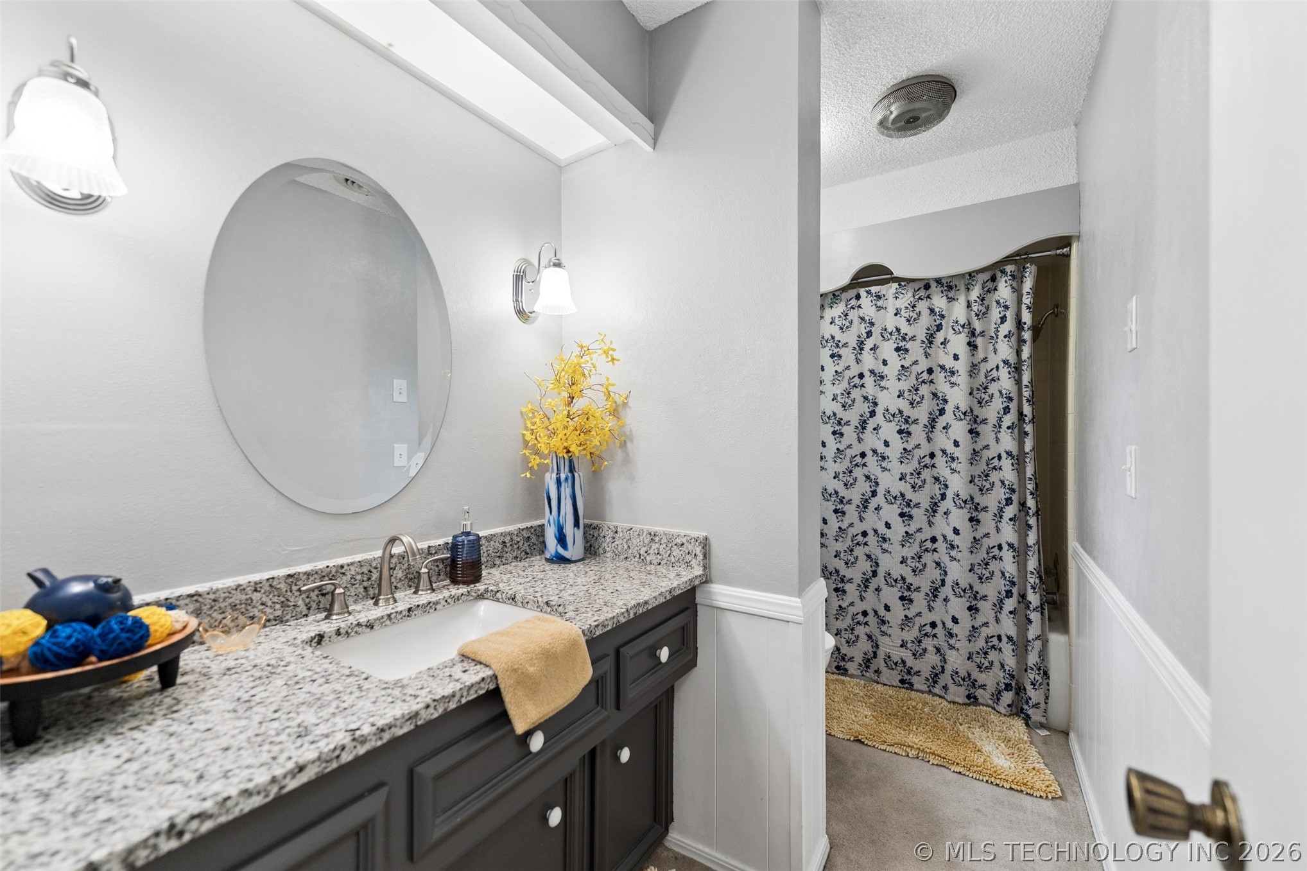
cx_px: 654
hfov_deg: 104.3
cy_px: 436
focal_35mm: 14
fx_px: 508
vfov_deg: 81.2
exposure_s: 1/125
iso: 400
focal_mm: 14
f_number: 2.8
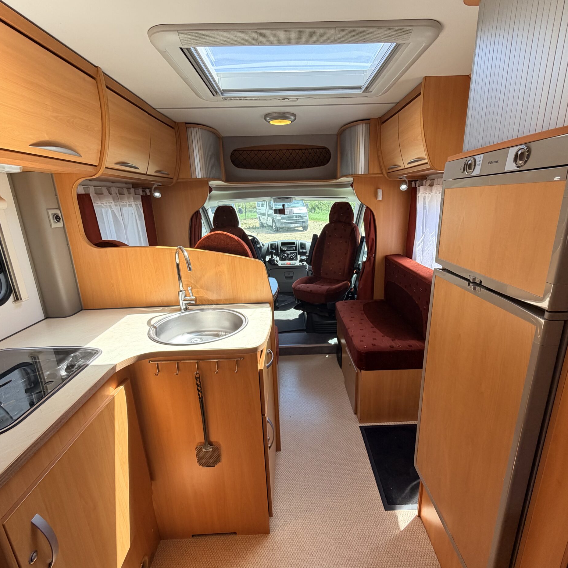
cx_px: 295
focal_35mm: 17
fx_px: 316
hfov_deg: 83.9
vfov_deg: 84.0
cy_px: 288
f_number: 2.2
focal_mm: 2.22
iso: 50
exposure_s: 1/208
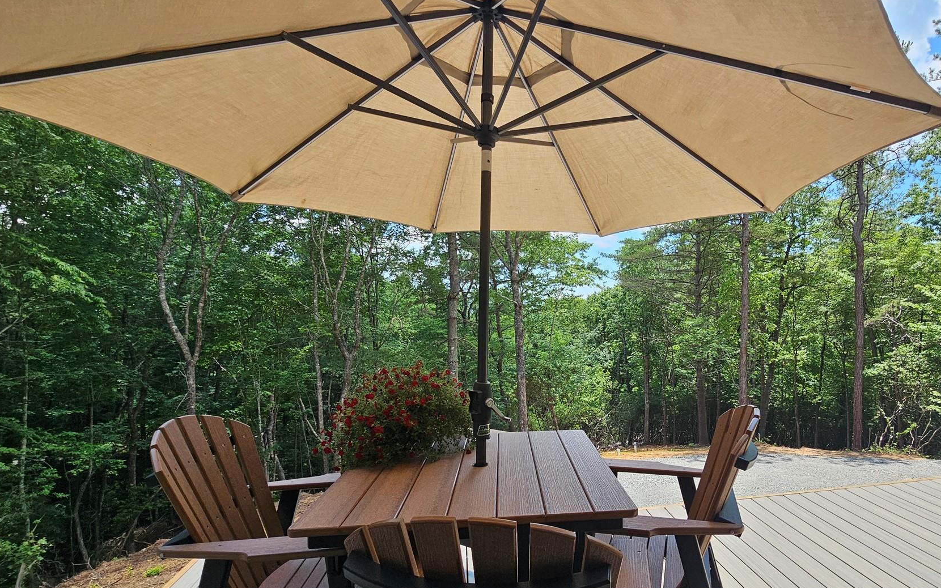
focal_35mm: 17
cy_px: 342
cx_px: 565
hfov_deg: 93.1
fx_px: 436
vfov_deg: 67.6
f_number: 2.2
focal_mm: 2.2
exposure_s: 1/679
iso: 50
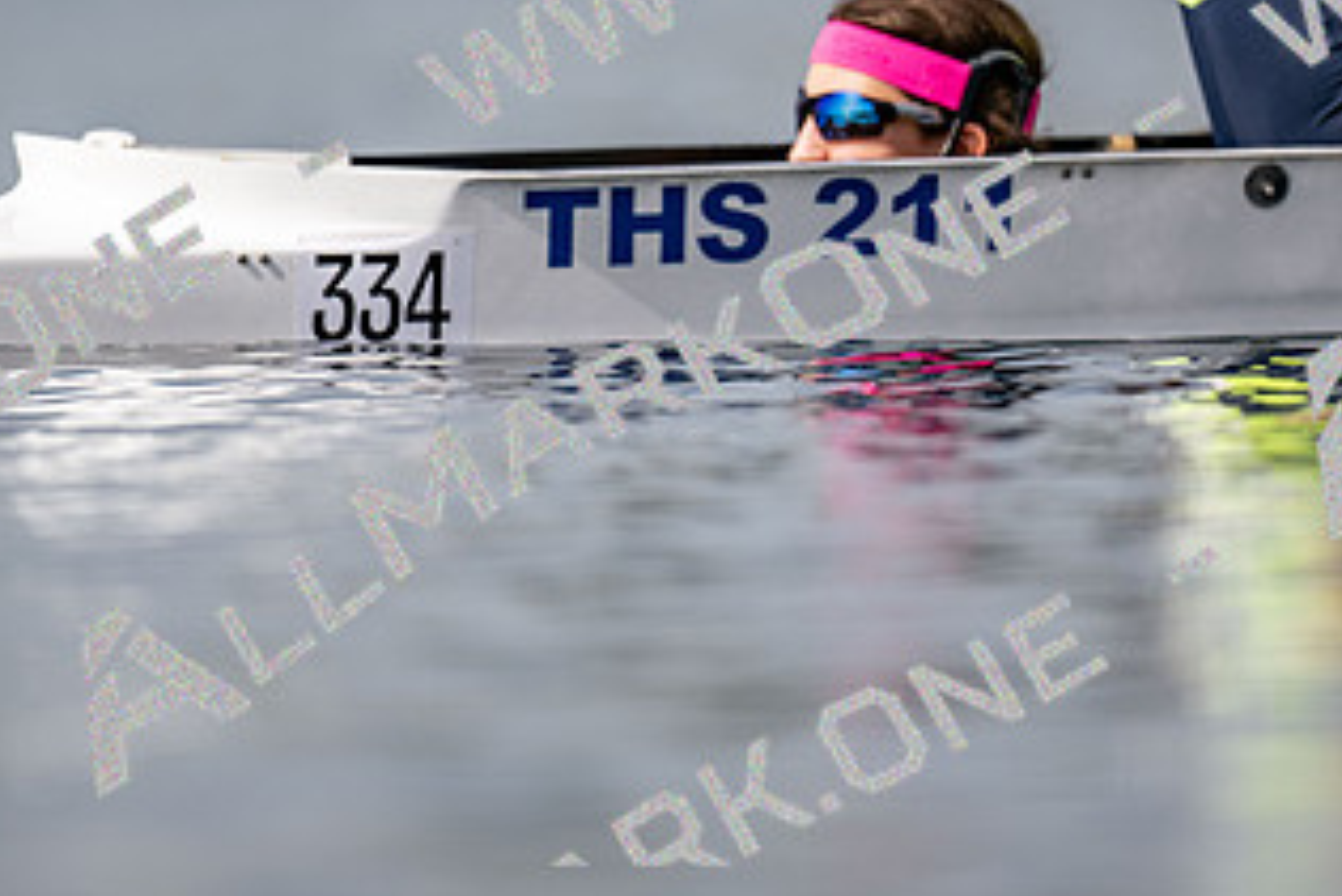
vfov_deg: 1.2
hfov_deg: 1.9
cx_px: 943
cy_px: 138
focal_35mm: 1103
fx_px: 41134
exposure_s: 1/2500
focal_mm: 600
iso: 110
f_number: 4
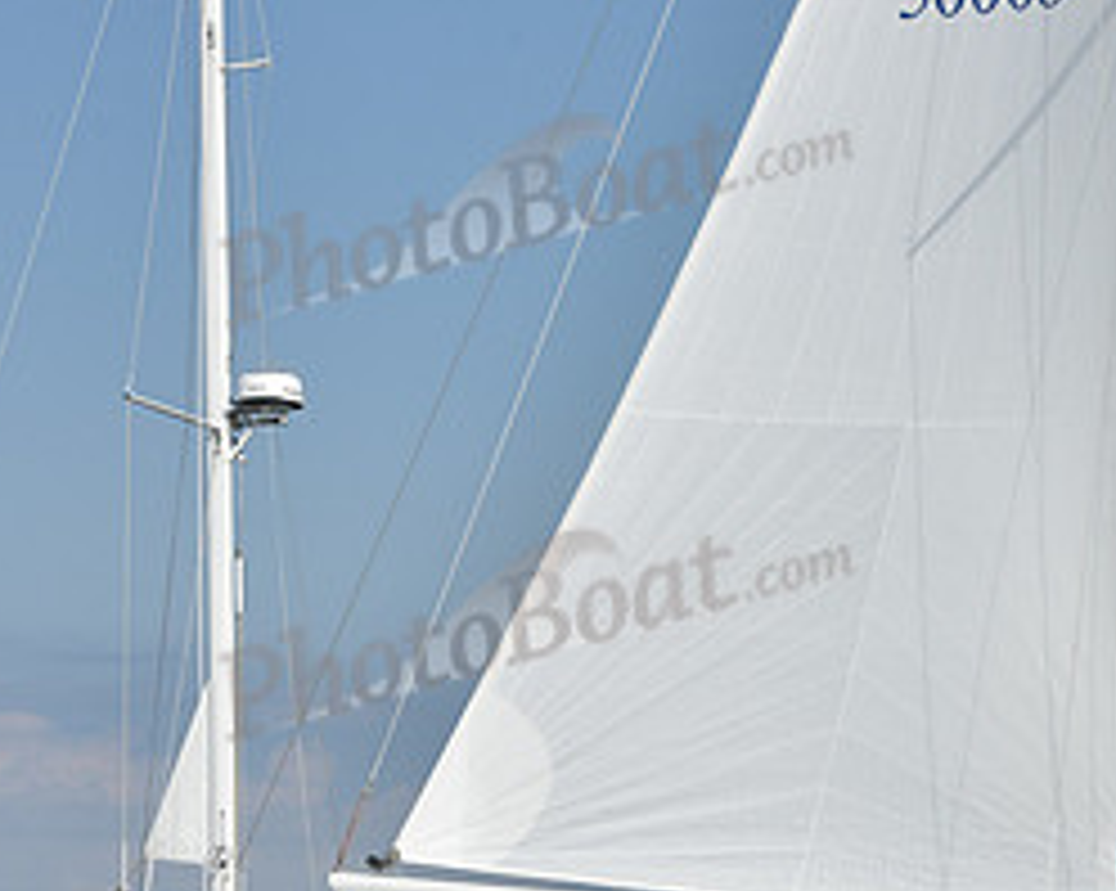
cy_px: 794
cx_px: 1089
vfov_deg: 7.6
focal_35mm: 202
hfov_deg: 9.5
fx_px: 6667
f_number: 10
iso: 320
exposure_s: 1/1250
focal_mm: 92
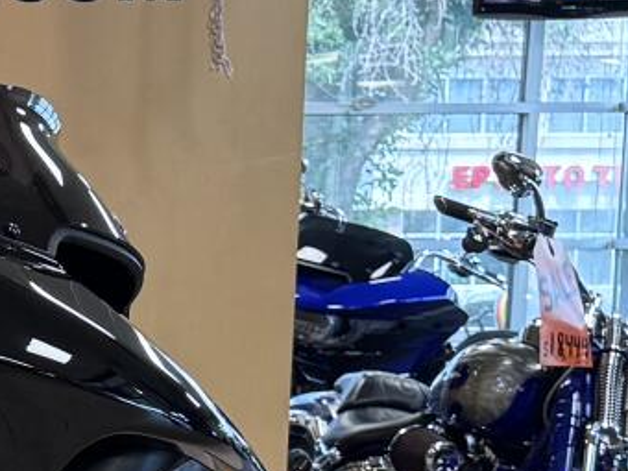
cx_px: -789
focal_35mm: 141
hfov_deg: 11.8
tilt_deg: -7.5
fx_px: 2558
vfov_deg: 10.3
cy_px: 582
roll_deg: +0.3
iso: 125
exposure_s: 1/60
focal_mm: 6.76
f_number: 1.78
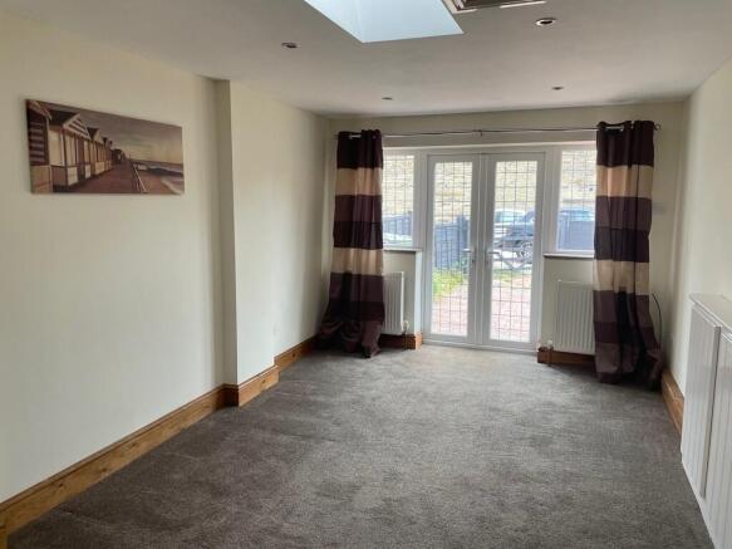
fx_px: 550
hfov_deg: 67.3
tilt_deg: -7.6
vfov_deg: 53.0
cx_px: 366
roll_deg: -0.2
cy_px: 274
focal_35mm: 26
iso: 40
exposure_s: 1/121
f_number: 1.6
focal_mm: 4.2
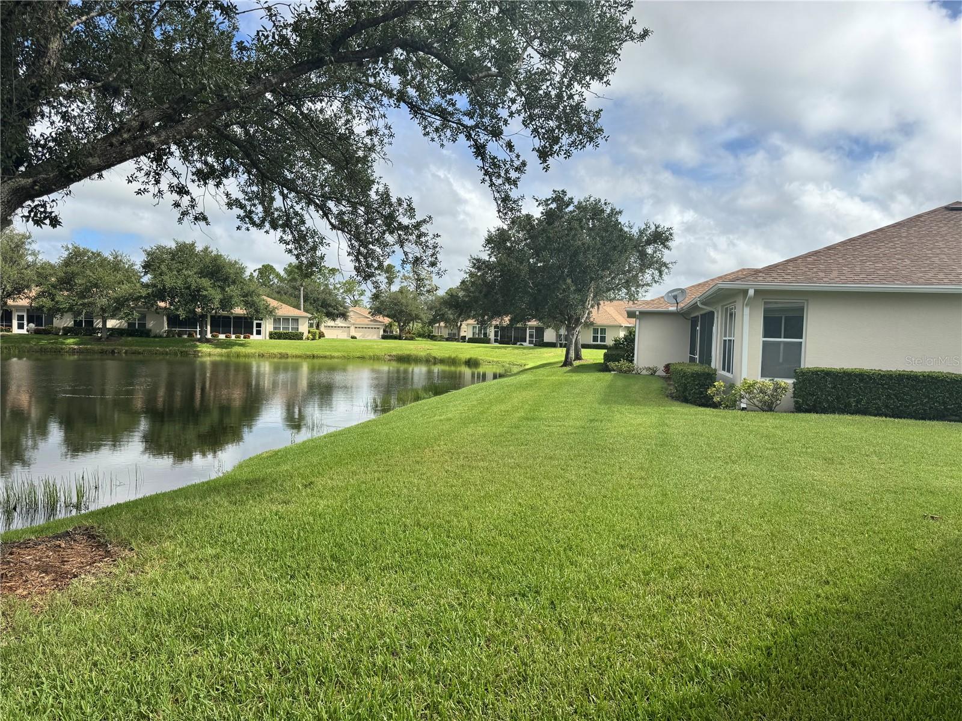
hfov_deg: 71.6
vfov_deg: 56.8
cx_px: 481
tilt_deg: -2.6
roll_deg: -2.2
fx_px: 667
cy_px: 360
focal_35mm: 24
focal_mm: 6.76
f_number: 1.78
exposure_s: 1/4310
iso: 80
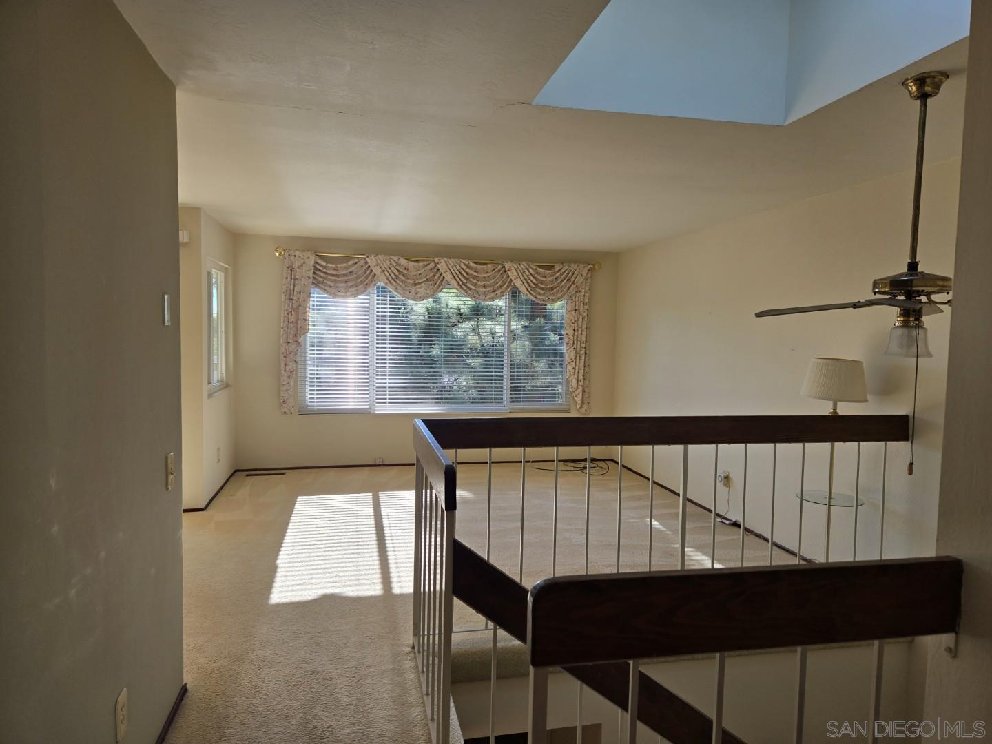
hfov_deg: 73.9
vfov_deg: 58.9
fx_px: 659
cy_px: 372
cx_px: 496
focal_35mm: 23
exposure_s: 1/292
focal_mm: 5.4
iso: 25
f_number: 1.8
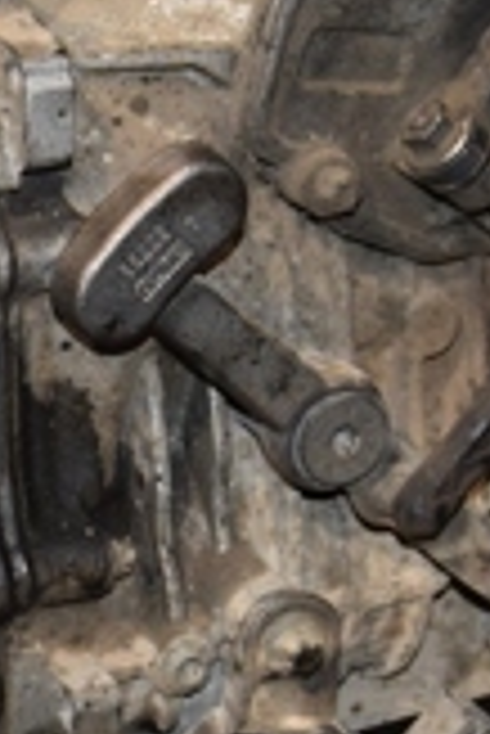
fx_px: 3830
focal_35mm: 188
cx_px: -202
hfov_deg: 7.2
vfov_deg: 10.9
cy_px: 360
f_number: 5
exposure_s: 1/60
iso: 800
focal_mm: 32
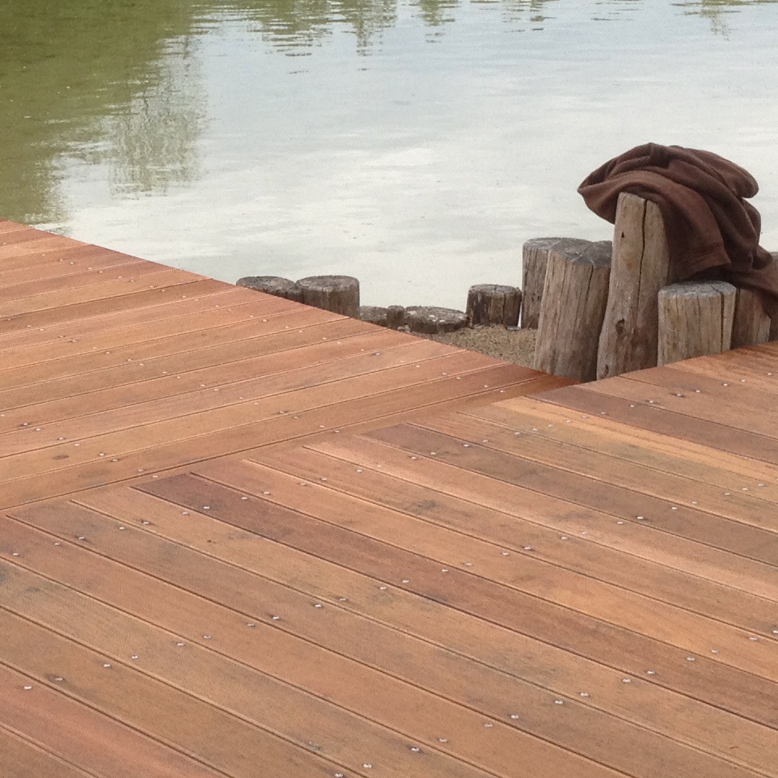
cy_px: 342
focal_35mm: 105
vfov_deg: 16.6
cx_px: 109
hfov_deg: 16.4
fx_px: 2670
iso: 64
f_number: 2.4
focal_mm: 4.28
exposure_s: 1/613
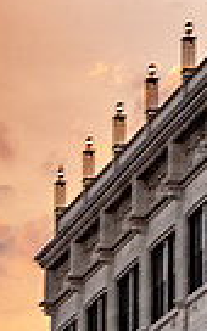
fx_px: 3222
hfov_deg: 3.6
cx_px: 694
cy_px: -52
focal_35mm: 357
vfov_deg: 5.9
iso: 100
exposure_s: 1/30
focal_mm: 55
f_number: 5.6
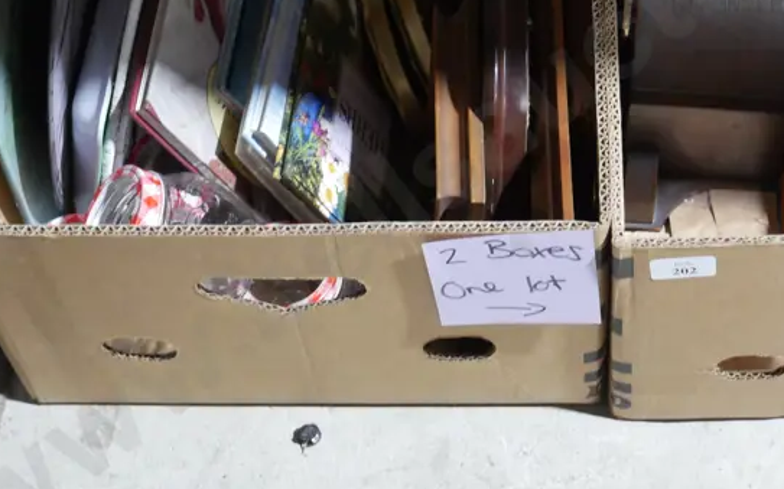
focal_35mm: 80
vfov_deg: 16.2
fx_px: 1709
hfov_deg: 25.6
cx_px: 567
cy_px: 82
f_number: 4.5
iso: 2000
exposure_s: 1/60
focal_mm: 20
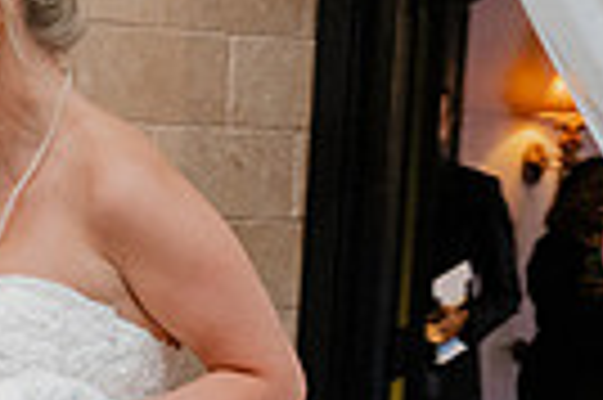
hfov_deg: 18.2
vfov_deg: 12.9
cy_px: 425
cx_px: -207
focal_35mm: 104
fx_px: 1740
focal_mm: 24
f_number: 2.8
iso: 2500
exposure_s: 1/160
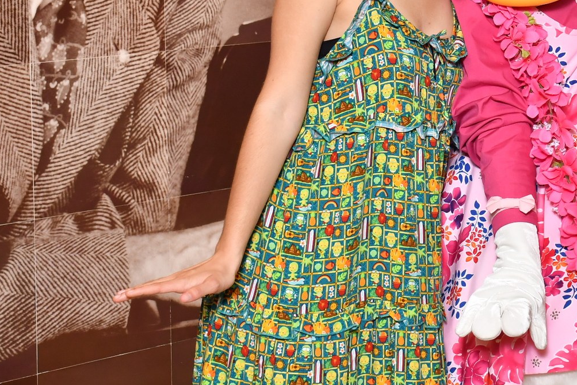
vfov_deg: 11.2
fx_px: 1956
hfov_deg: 16.4
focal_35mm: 122
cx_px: 591
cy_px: 62
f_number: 5.6
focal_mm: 34
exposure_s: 1/125
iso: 640
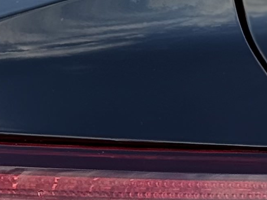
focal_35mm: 294
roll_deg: -0.6
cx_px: 274
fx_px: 2269
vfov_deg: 5.0
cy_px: 204
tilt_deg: -6.0
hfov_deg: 6.7
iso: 64
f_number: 1.78
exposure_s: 1/503
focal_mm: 6.76
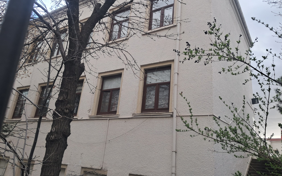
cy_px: 83
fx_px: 223
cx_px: 141
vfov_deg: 43.1
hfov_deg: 64.6
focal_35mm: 29
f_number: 1.8
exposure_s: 1/100
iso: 50
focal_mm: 4
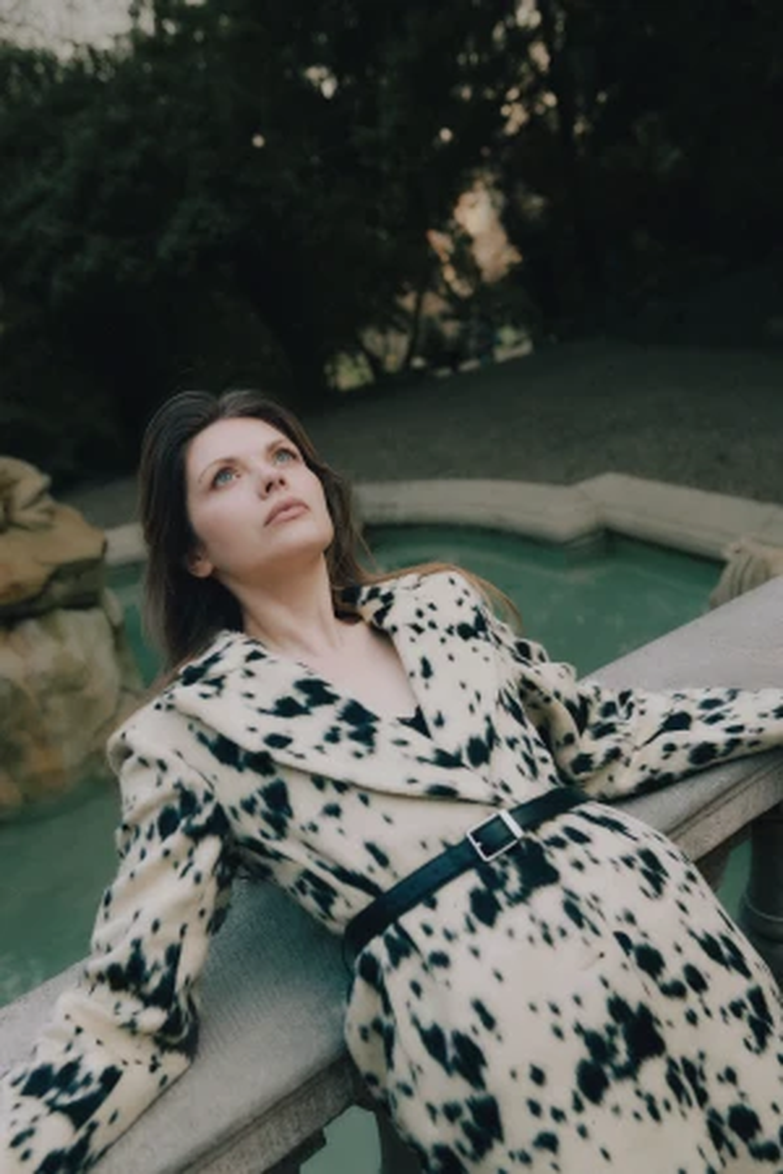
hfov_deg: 37.9
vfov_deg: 54.4
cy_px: 587
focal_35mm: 35
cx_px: 392
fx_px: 1142
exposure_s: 1/200
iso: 320
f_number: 4
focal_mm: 35
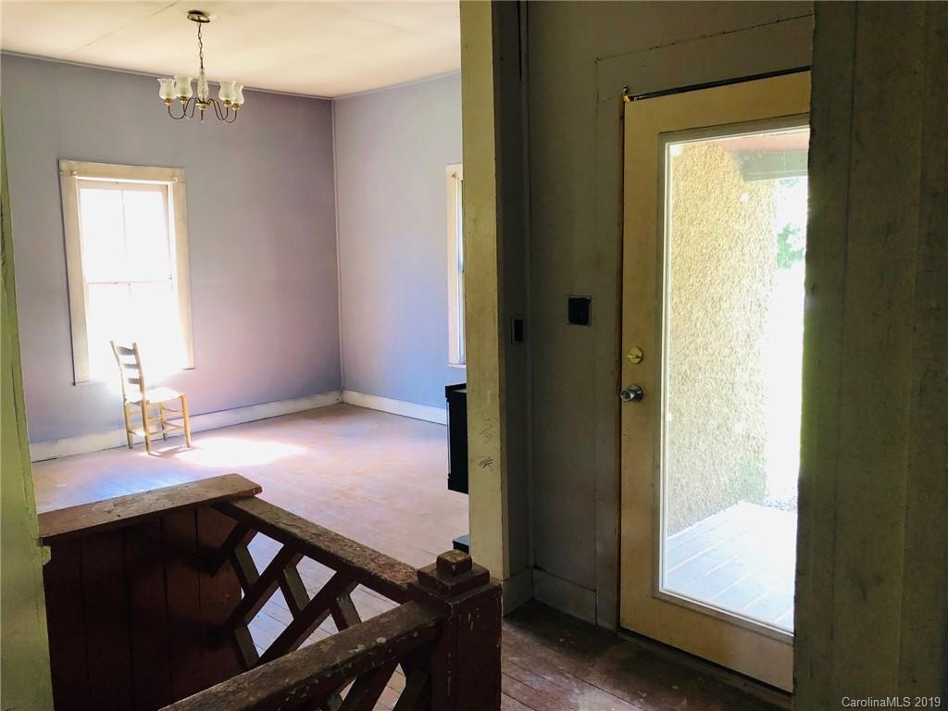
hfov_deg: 63.4
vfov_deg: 49.7
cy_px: 356
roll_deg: +0.6
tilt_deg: -6.8
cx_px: 474
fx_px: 767
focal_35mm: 28
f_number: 1.8
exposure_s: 1/120
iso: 160
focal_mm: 3.99
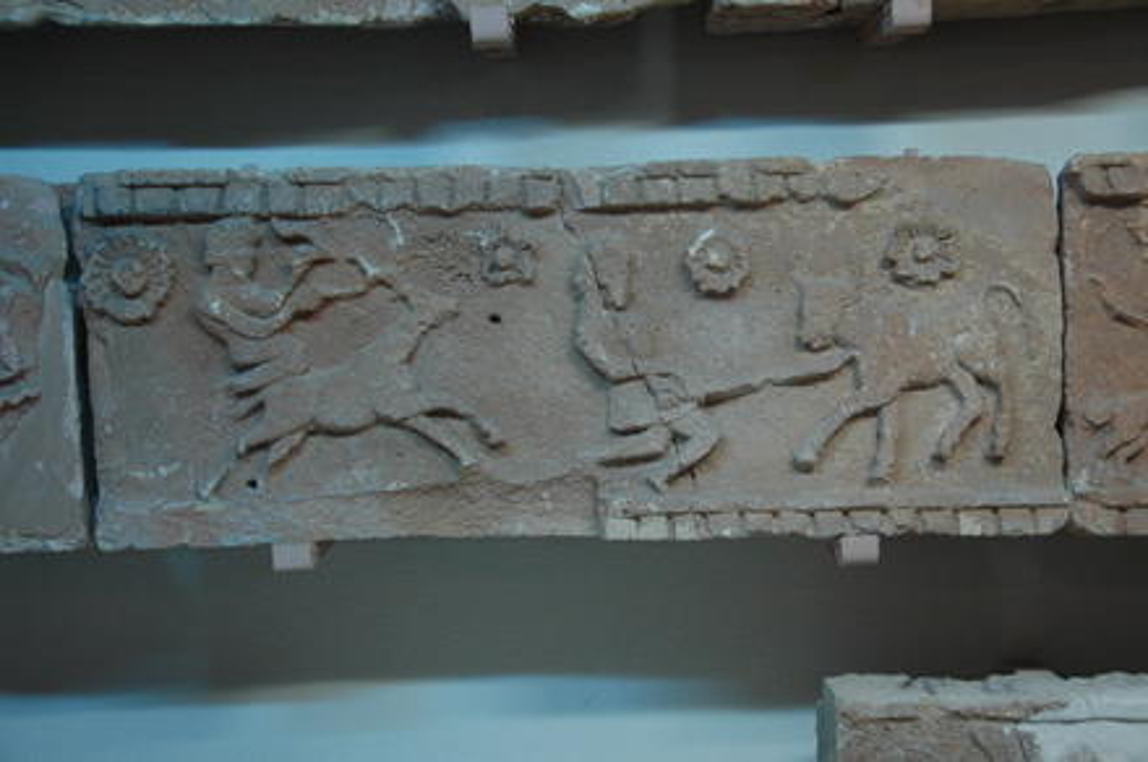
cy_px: 381
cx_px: 574
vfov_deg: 25.7
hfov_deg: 37.9
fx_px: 1672
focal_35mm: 52
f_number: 4.2
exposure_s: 1/25
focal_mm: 35
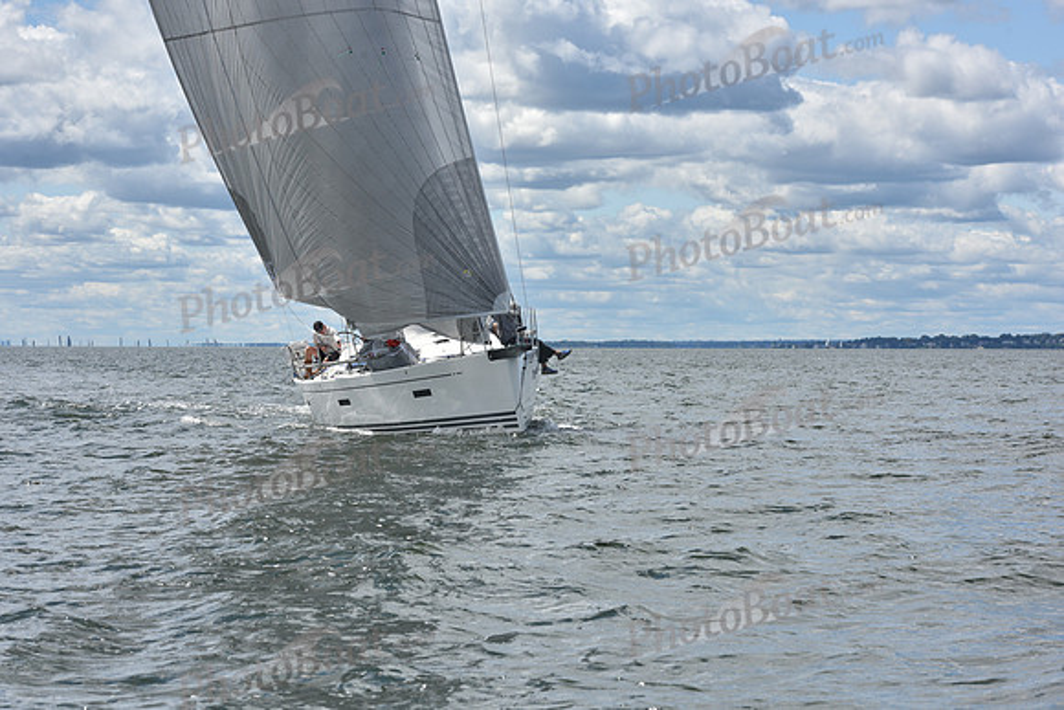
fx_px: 3104
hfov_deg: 19.5
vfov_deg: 13.0
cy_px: 355
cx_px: 532
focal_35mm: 105
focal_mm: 105
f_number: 10
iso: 250
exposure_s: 1/800
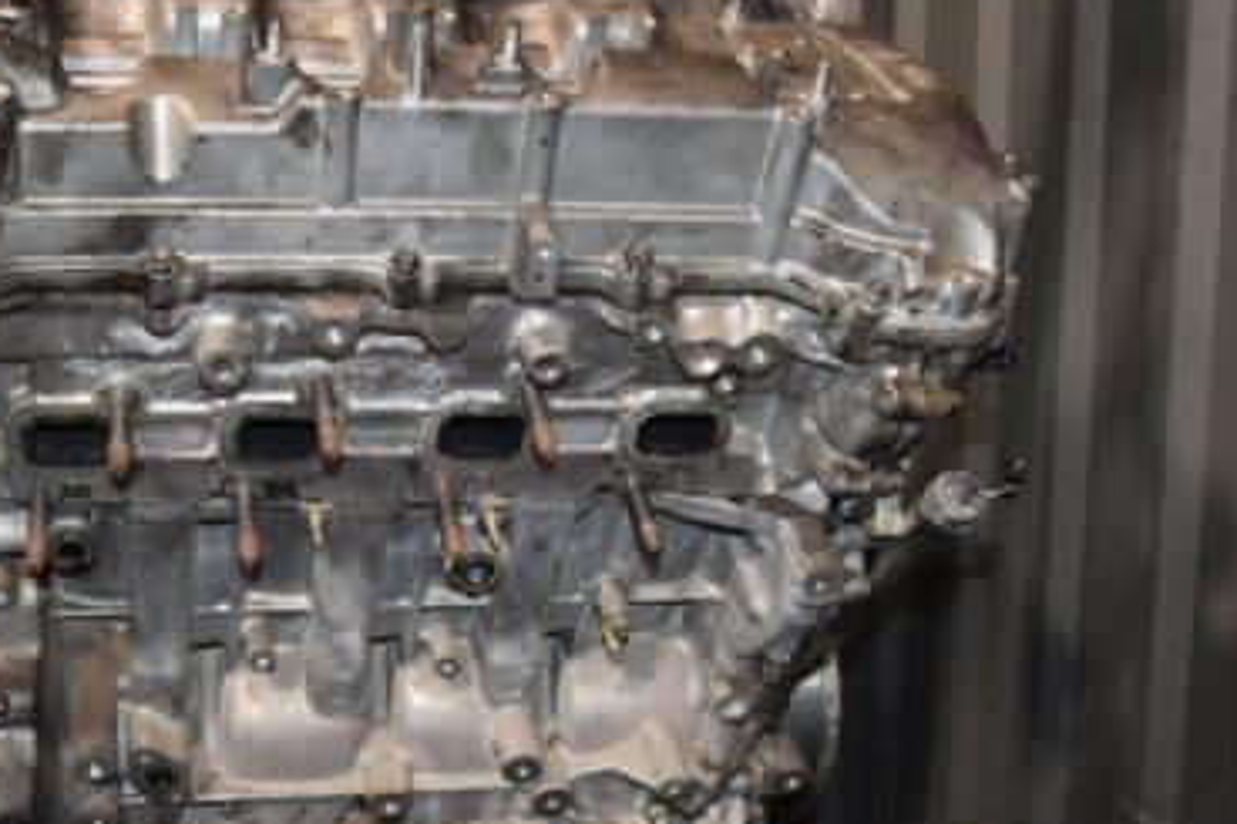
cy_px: 525
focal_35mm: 44
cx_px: 373
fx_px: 1511
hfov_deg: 43.6
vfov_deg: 30.3
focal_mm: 18
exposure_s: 1/60
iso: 800
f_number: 5
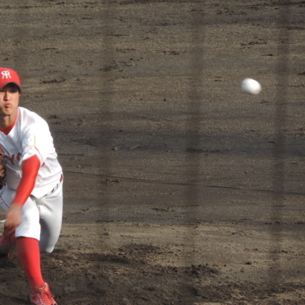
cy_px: 151
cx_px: 56
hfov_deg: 1.9
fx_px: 9101
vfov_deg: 1.9
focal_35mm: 913
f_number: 4.9
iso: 110
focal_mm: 107
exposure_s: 1/250
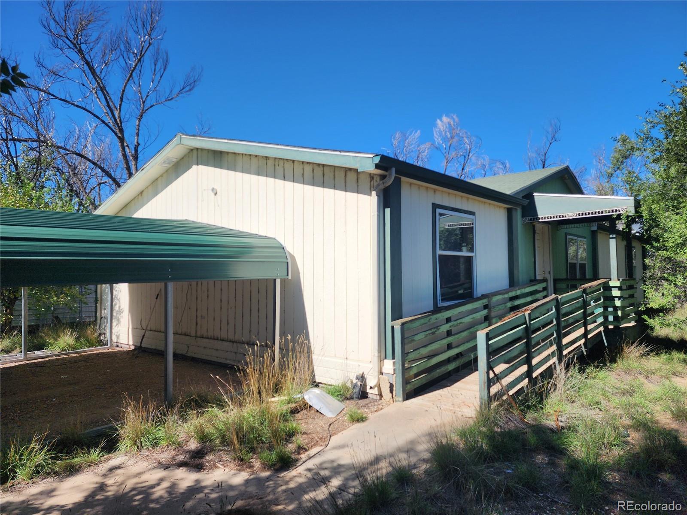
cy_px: 258
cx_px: 344
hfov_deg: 73.9
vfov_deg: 58.9
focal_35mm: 23
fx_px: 456
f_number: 1.8
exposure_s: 1/1265
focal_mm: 6.4
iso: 12
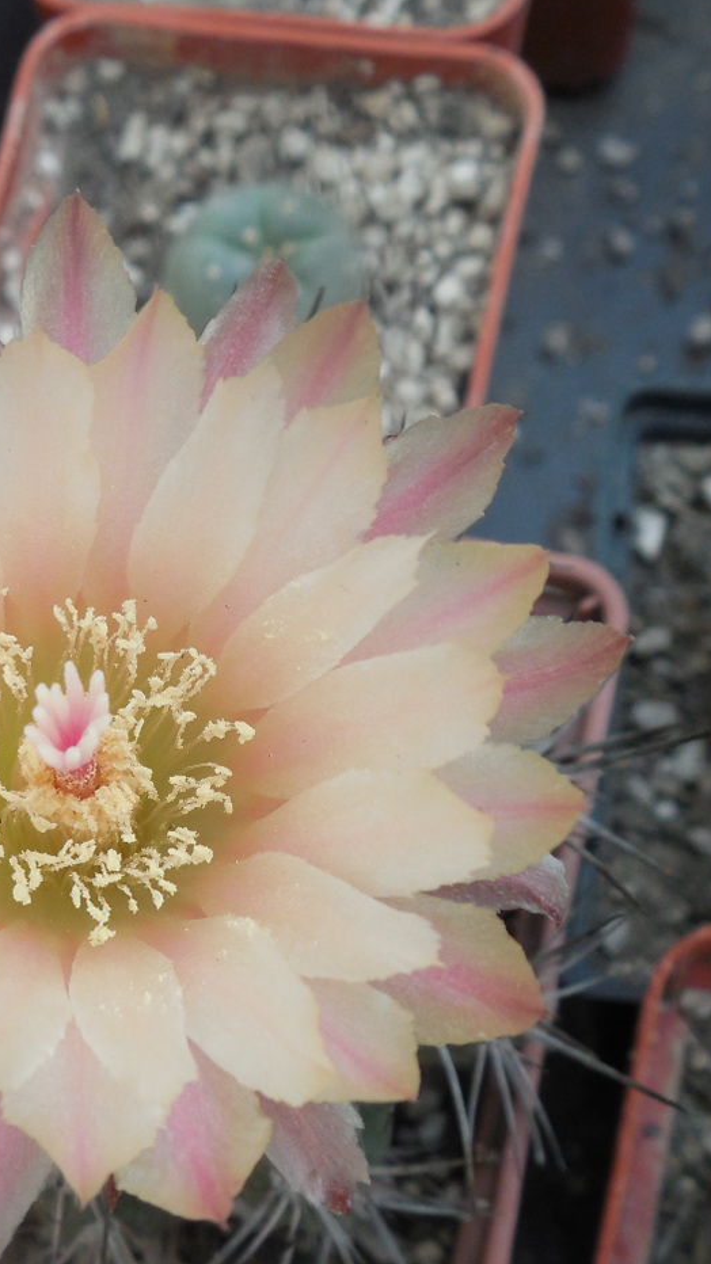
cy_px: 692
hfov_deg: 20.2
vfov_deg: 36.0
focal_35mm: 58
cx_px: 28
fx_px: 1945
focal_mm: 5.6
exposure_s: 1/160
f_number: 3.6
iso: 125
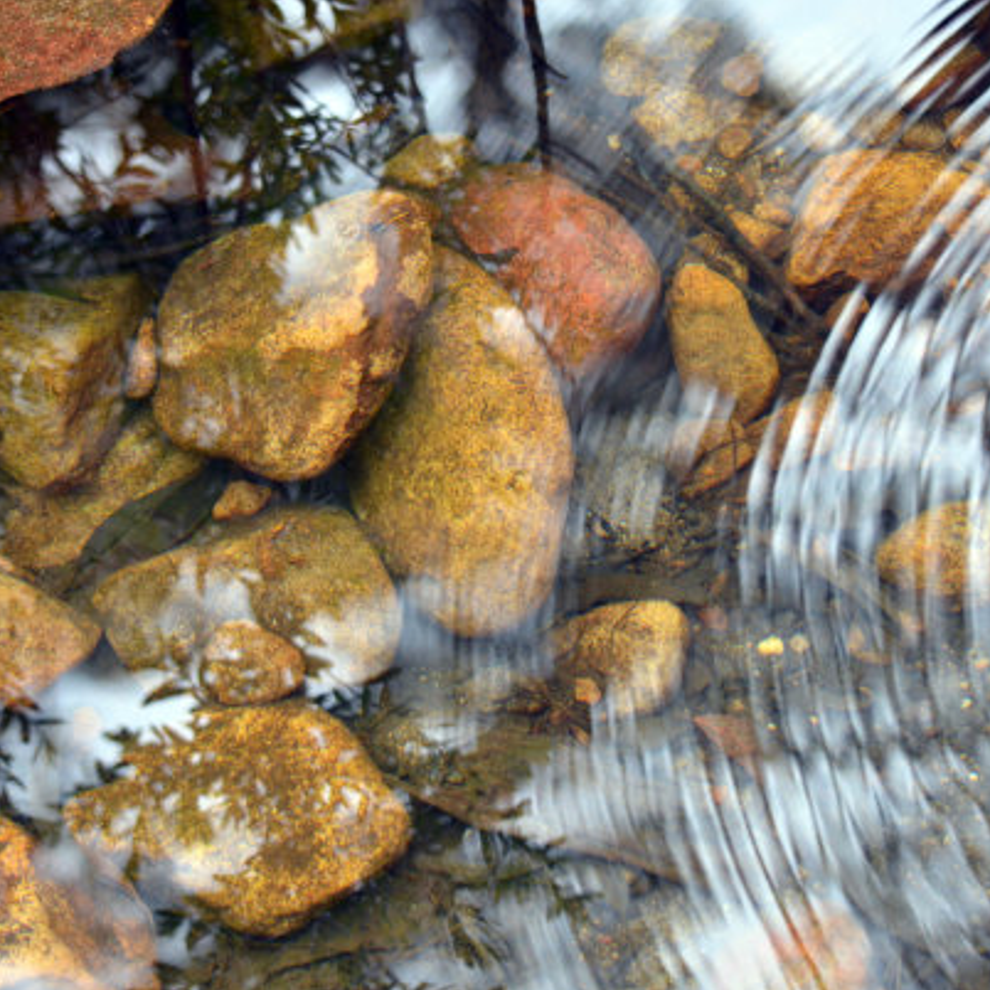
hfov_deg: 14.5
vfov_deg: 14.5
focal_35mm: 120
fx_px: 3883
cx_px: 571
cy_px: 496
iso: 800
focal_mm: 62
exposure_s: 1/125
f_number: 5
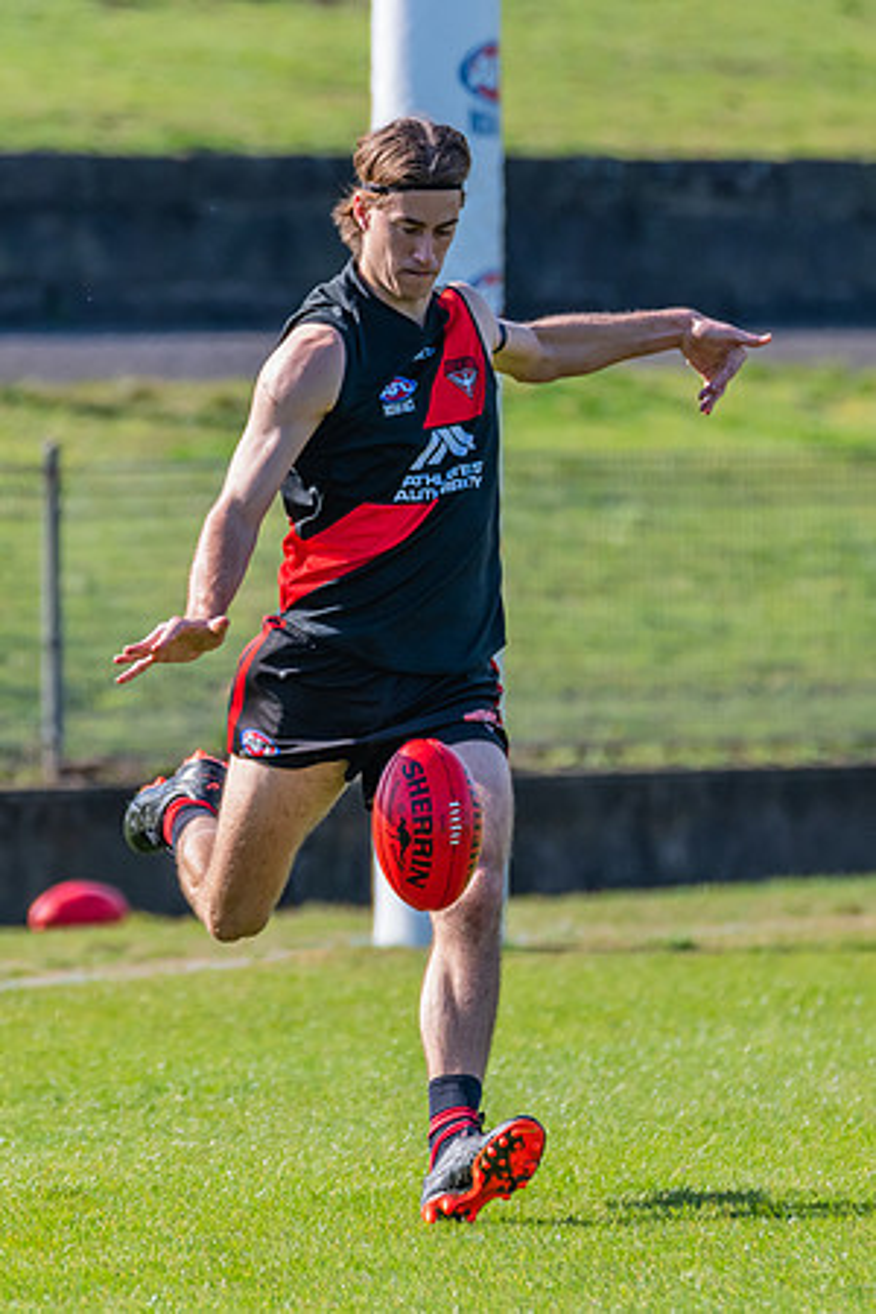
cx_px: 508
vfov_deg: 3.5
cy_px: 648
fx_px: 21576
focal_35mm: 591
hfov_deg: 2.3
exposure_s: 1/1600
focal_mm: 360
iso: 800
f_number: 6
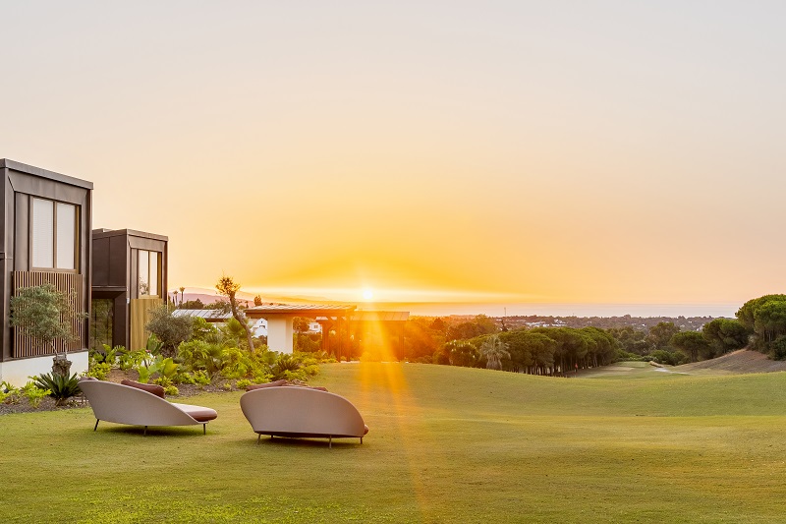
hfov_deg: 51.9
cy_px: 262
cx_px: 393
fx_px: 808
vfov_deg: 35.9
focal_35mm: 37
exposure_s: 1/80
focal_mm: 25
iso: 100
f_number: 8
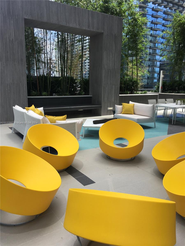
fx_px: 207
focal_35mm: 29
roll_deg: -2.4
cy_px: 123
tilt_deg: -9.1
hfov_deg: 48.2
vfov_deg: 61.7
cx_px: 92
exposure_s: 1/793
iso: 25
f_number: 2.2
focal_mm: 4.15
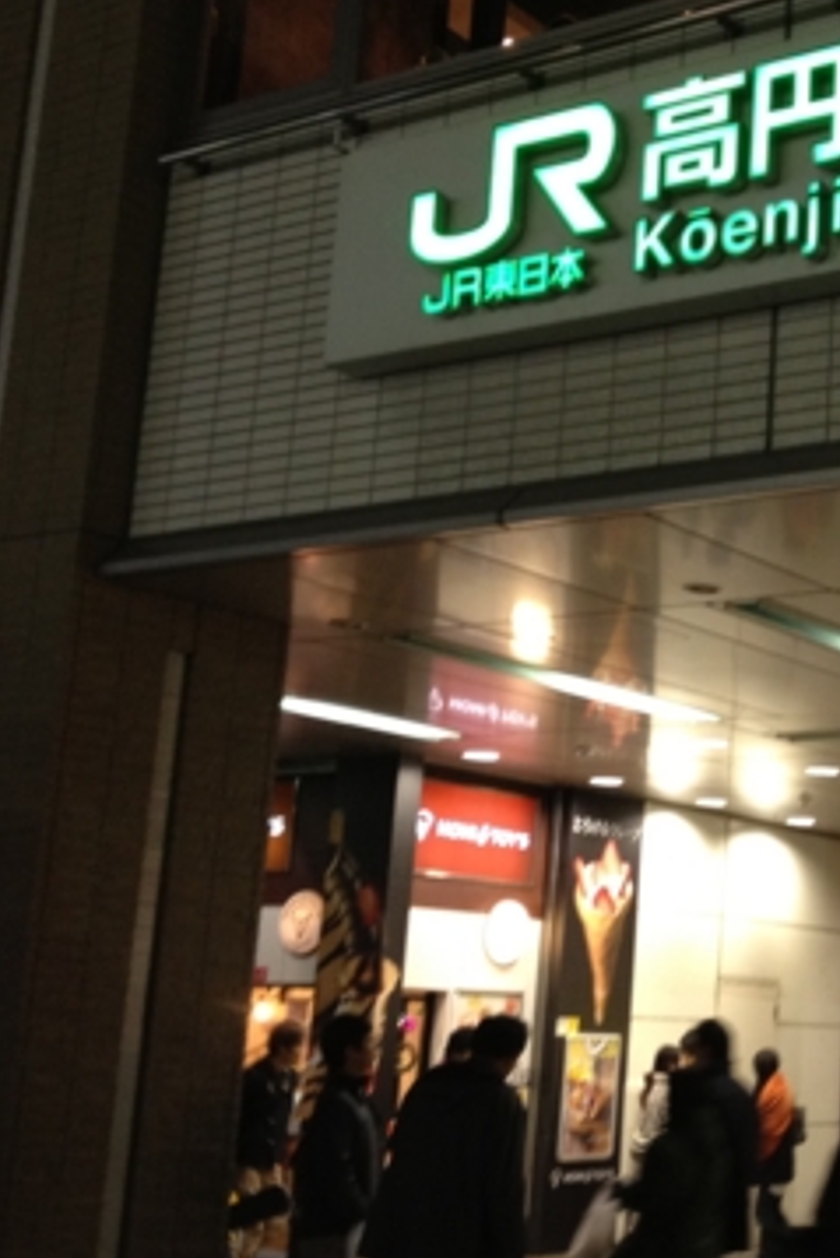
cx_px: 900
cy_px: 611
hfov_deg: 21.3
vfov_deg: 32.9
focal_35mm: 61
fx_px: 2133
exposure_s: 1/20
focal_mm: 4.28
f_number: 2.4
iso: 160
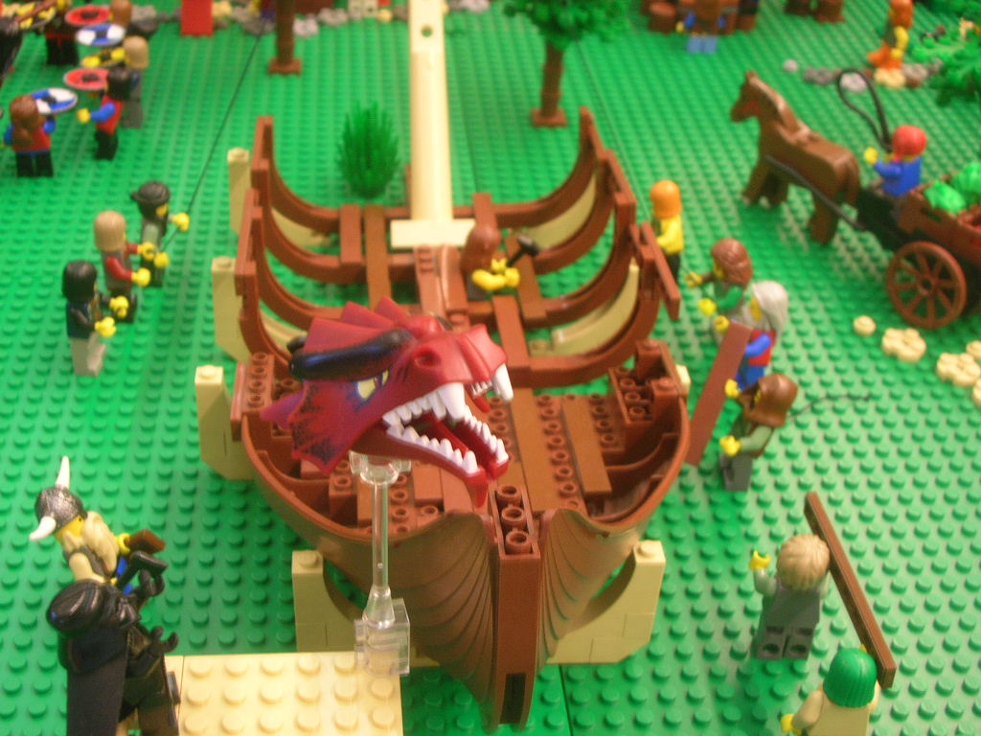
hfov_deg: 39.7
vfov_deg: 30.3
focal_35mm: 48
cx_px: 490
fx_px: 1360
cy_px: 368
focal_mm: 8
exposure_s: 1/5.6
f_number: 3.2
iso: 66
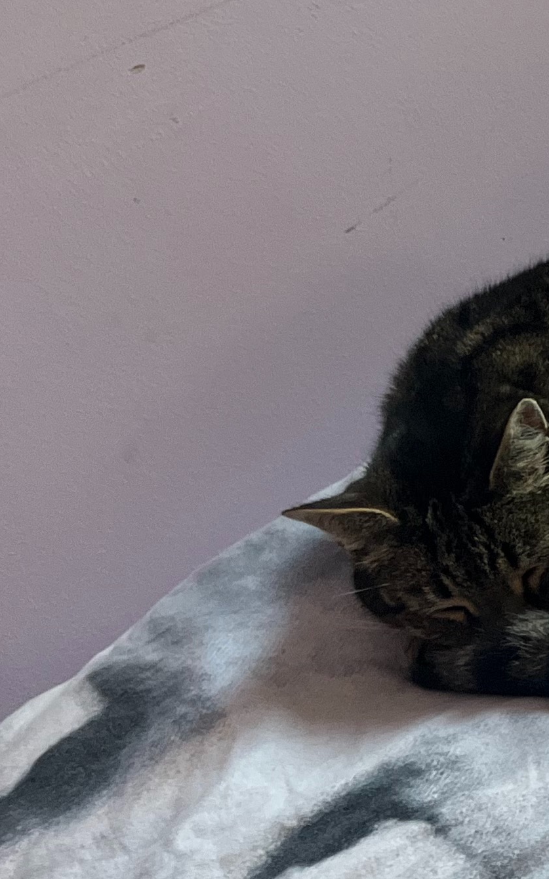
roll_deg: +15.5
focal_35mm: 83
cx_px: 1258
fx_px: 1987
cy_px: 350
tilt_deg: -28.4
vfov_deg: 24.9
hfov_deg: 12.7
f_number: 1.6
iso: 160
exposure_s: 1/60
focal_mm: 5.1
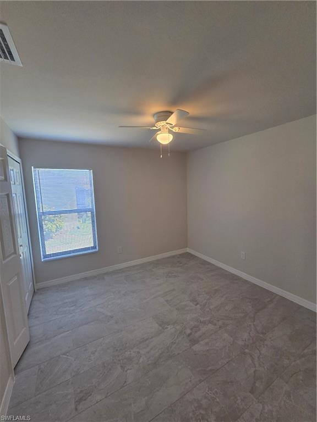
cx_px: 158
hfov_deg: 89.9
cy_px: 211
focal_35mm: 13
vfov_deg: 106.2
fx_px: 159
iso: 200
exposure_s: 1/120
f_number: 2.2
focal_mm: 2.2
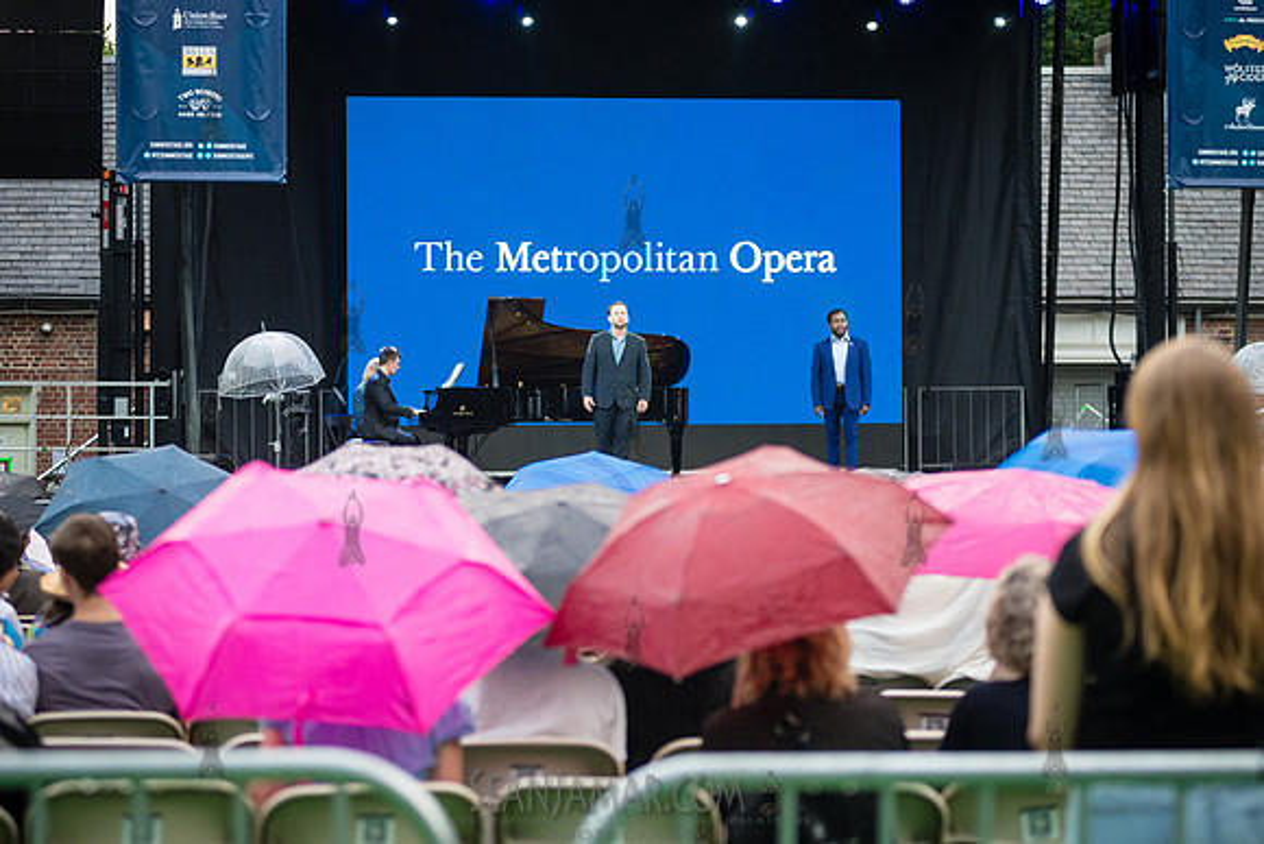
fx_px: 3776
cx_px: 632
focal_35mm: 108
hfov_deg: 19.0
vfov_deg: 12.7
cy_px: 422
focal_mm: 105
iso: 1600
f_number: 4
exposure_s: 1/250
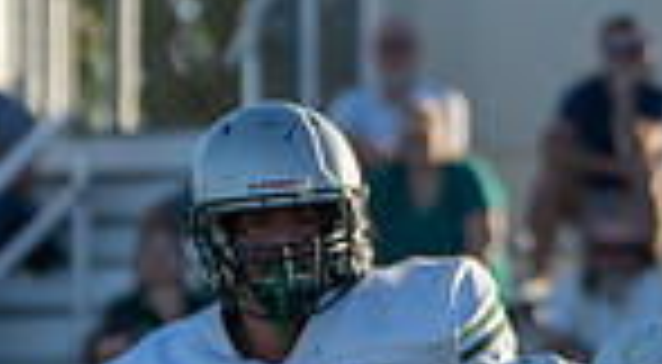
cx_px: 765
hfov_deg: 1.8
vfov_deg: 1.0
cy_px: 808
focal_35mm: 1210
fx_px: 21136
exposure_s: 1/1250
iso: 500
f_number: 5.6
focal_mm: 218
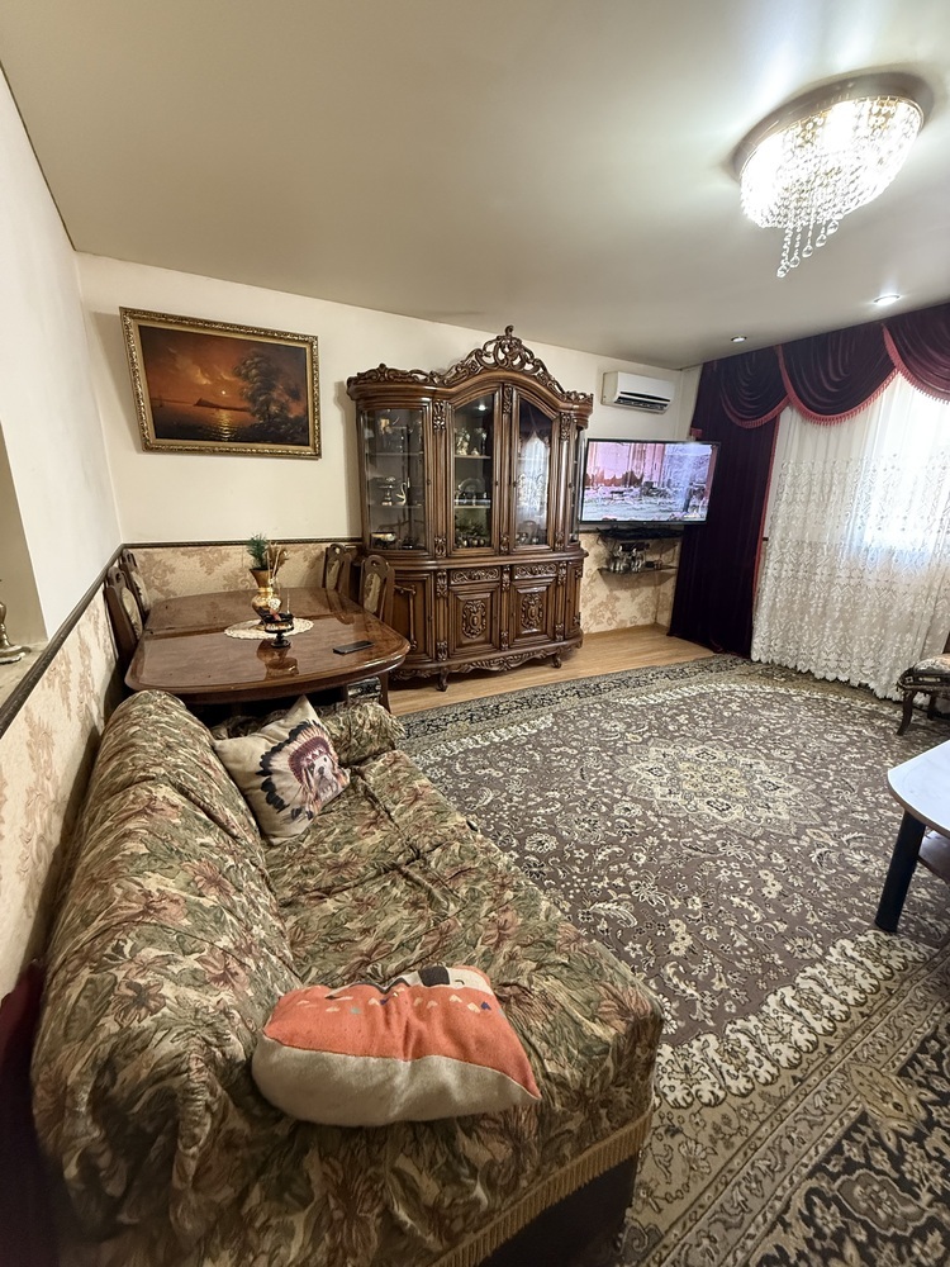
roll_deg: -1.5
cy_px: 634
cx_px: 475
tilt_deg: -13.4
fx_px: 512
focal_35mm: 14
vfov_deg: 102.1
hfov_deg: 85.7
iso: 640
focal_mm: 2.22
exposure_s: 1/50
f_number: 2.2
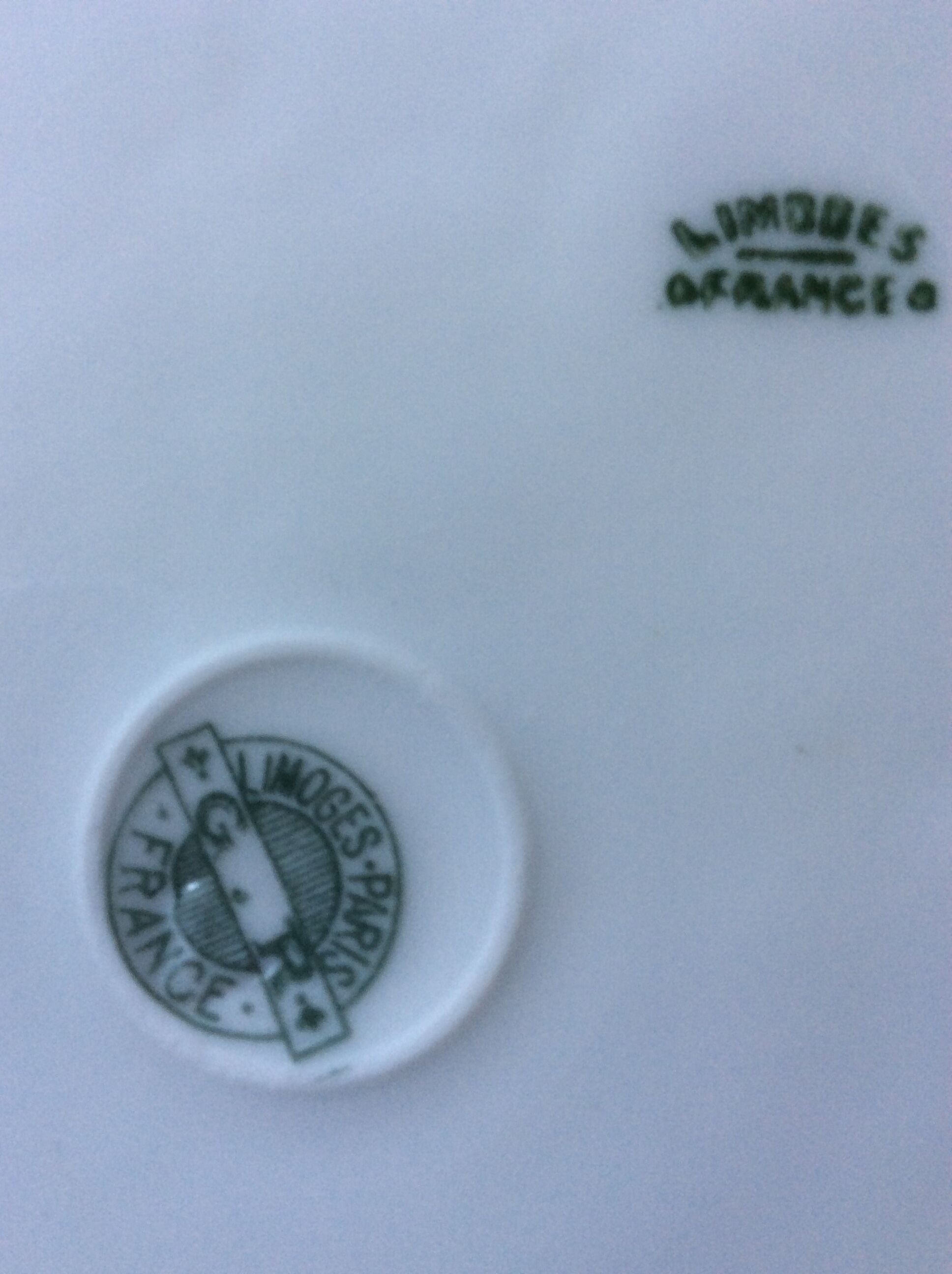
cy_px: 637
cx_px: 476
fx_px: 1177
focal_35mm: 32
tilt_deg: -85.8
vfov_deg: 56.9
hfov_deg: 44.1
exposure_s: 1/25
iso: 40
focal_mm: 3.3
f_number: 2.4
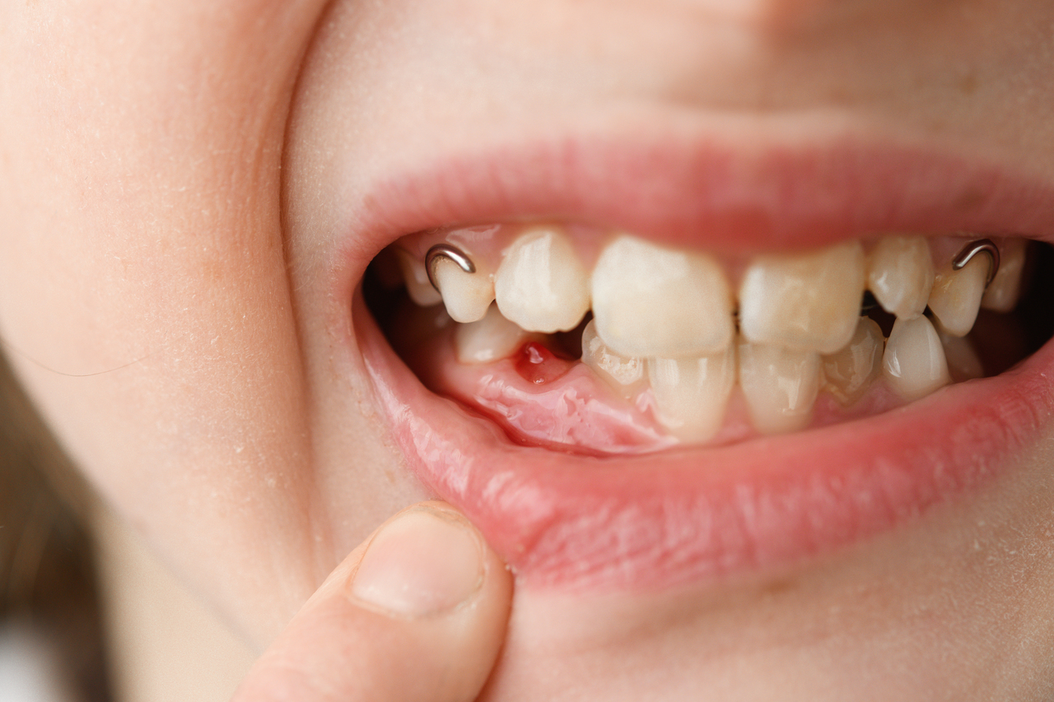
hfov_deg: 22.6
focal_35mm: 90
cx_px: 527
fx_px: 2634
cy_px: 351
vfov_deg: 15.2
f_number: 5
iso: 200
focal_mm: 60
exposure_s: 1/200
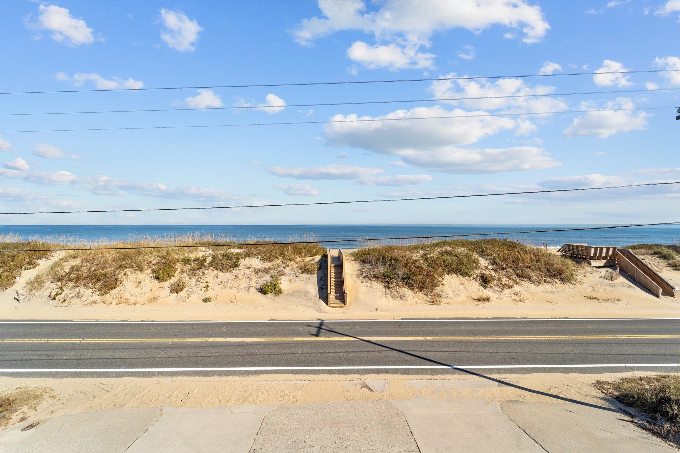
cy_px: 226
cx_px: 340
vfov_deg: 81.2
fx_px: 264
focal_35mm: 14
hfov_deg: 104.3
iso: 100
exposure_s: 1/640
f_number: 8
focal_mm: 14
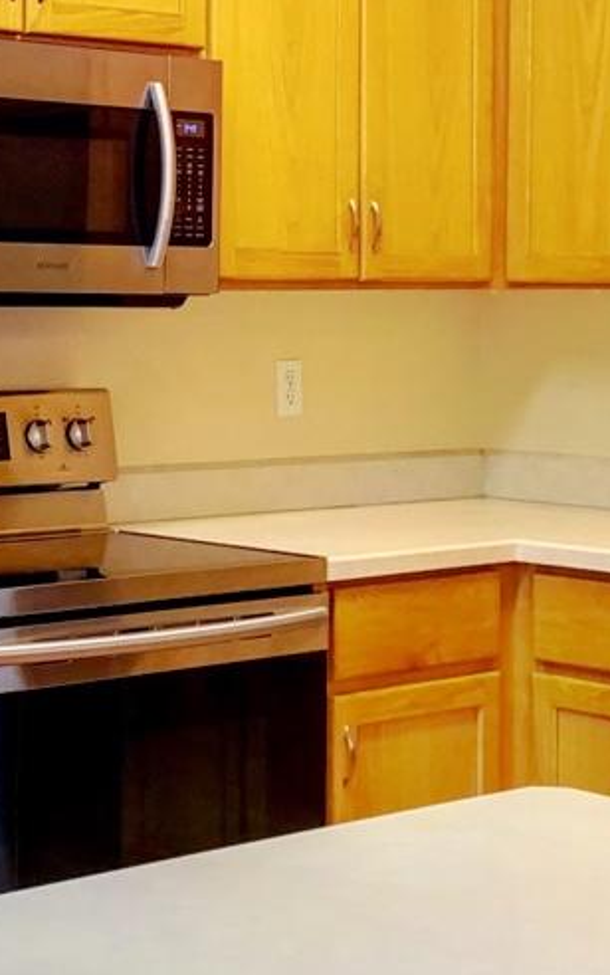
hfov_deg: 15.2
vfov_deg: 24.0
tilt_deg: -0.7
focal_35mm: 86
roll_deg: -1.3
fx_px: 2285
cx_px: 176
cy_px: 392
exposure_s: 1/60
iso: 100
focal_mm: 4.25
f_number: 1.8
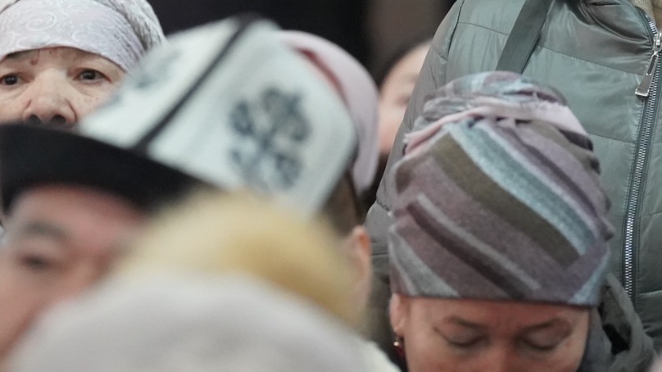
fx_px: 8739
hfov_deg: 4.3
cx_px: 590
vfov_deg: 2.4
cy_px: -98
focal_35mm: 498
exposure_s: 1/250
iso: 12800
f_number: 4
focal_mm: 200
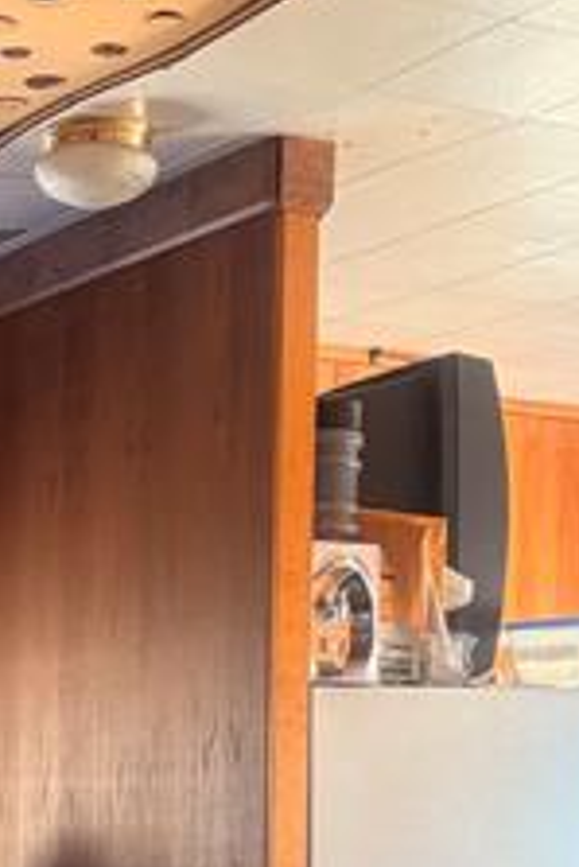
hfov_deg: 14.2
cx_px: -128
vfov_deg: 21.1
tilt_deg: -0.9
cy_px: 886
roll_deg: -0.2
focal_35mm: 93
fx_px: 2240
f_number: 1.6
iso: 250
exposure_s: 1/60
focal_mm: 5.96
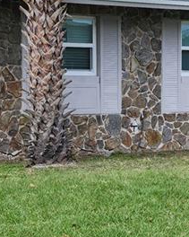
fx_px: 714
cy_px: 138
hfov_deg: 15.1
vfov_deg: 18.8
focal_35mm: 102
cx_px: 125
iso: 25
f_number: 1.8
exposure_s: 1/1070
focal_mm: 5.54
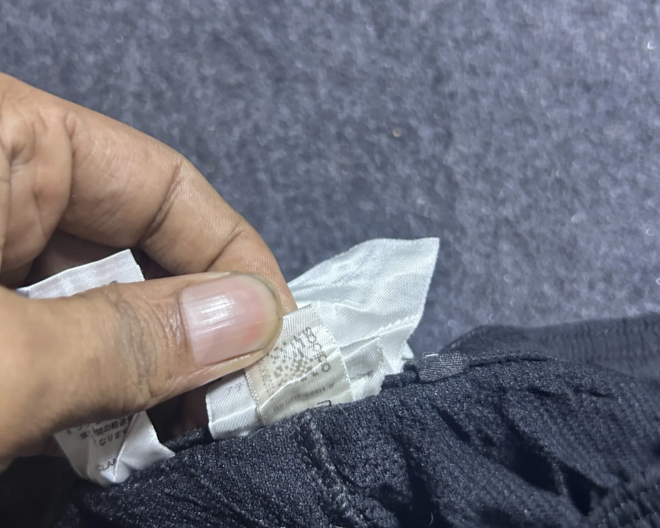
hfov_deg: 46.8
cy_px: 280
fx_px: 762
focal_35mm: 39
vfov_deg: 38.2
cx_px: 327
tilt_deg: -60.3
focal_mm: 5.7
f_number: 1.5
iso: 320
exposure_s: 1/50
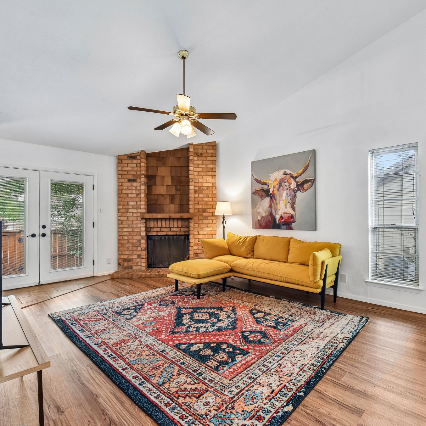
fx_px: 251
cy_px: 214
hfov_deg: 80.6
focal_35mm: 18
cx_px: 227
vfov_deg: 80.7
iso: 720
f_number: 8
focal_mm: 14
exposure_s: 1/15
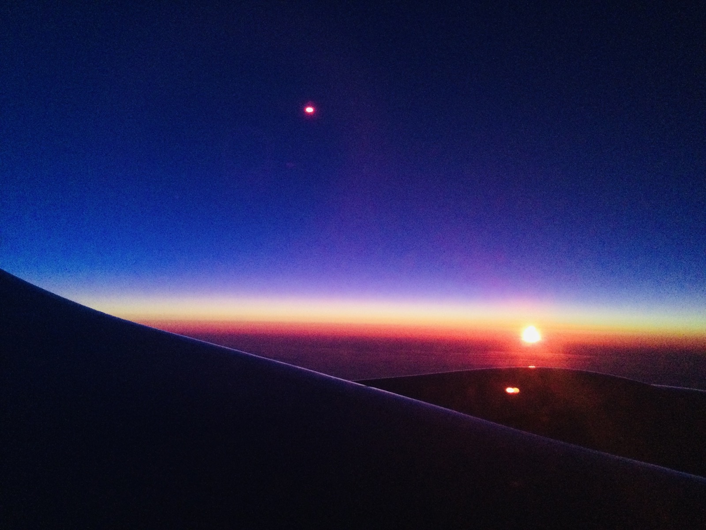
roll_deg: -2.6
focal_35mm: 31
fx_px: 632
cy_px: 265
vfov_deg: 45.4
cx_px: 353
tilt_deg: +3.2
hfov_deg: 58.4
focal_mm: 3.3
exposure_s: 1/30
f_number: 2.4
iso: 250
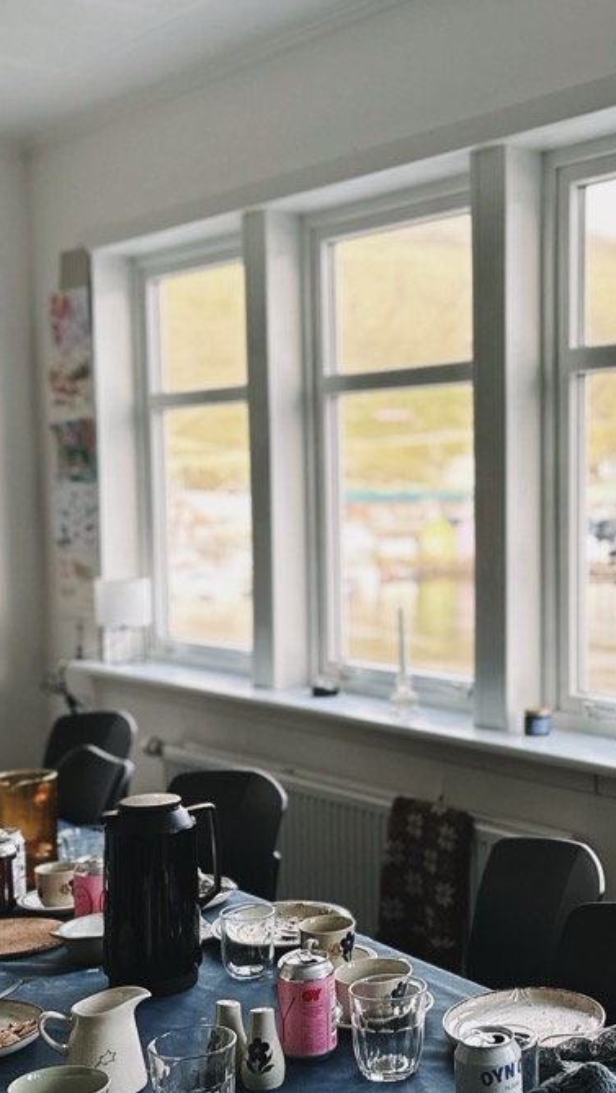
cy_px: 585
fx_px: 1450
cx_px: 518
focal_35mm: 50
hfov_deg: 23.5
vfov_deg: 41.3
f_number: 1.78
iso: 160
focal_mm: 6.86
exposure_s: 1/121
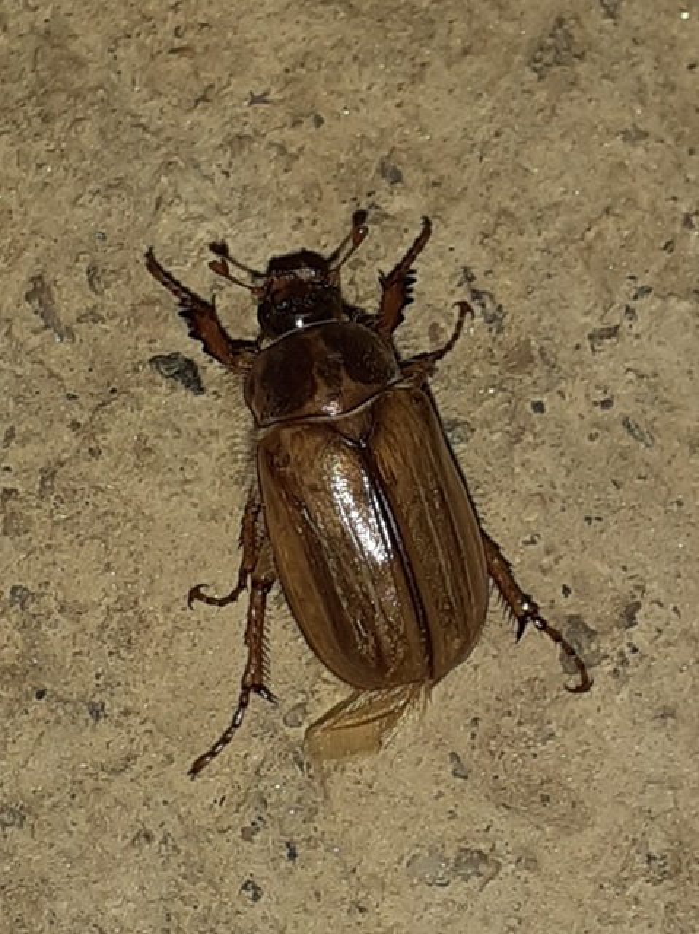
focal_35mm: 27
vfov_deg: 65.4
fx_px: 728
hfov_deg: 51.3
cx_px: 350
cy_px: 467
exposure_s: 1/17
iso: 1000
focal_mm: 3.6
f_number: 1.9
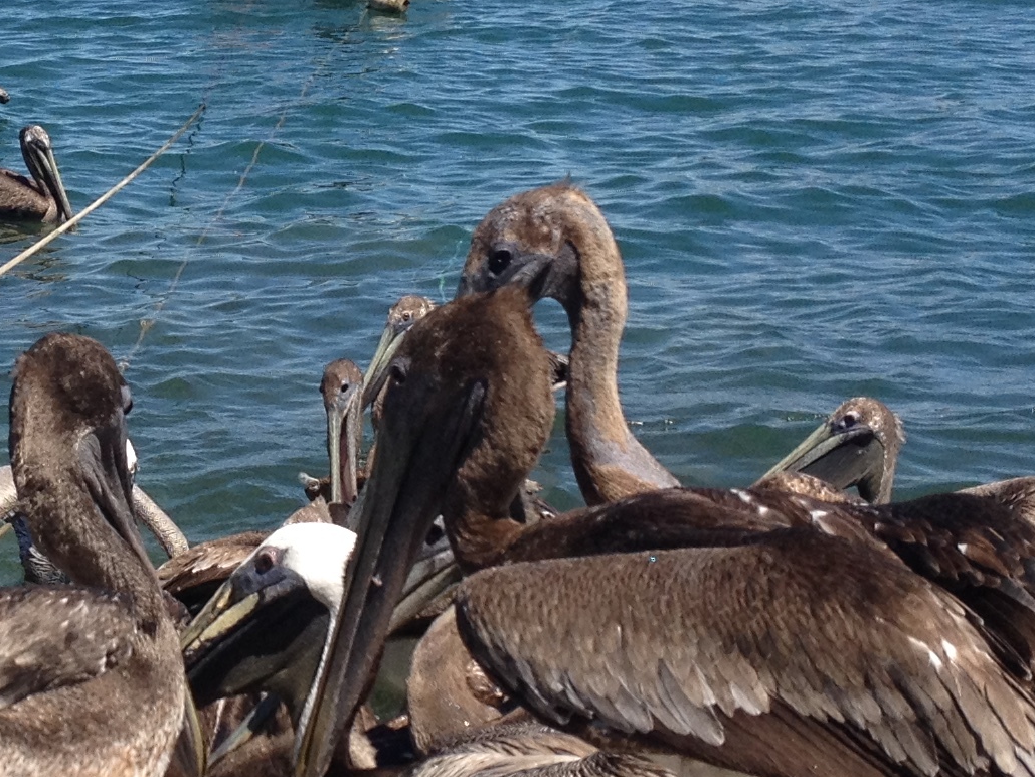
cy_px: 274
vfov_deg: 13.3
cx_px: 96
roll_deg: +1.7
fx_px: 3319
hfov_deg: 17.5
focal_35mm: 111
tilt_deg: -13.9
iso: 50
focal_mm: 4.28
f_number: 2.4
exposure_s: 1/1493
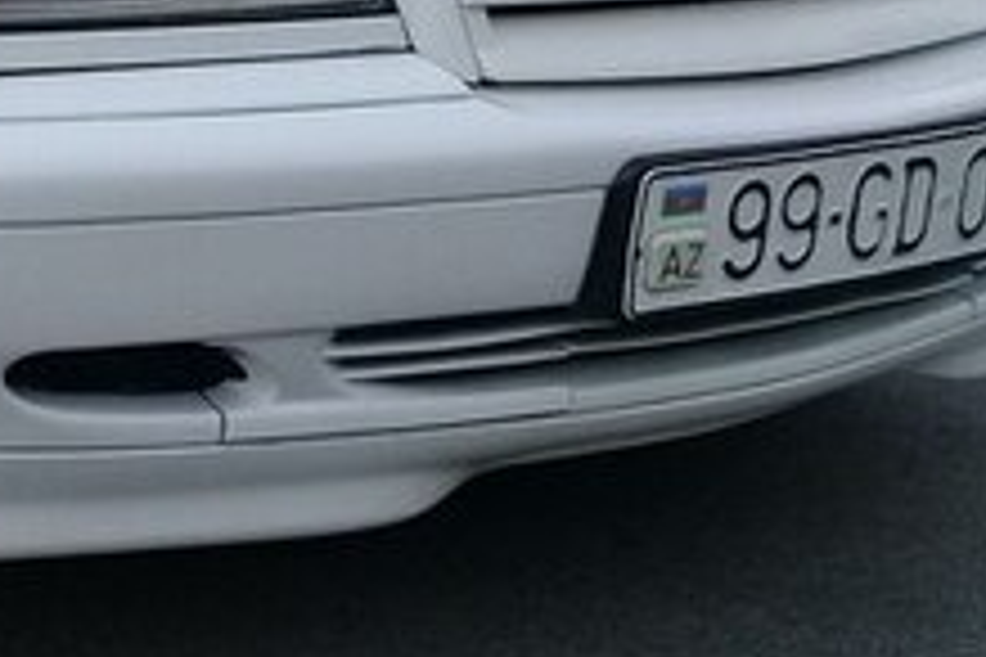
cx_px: -167
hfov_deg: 19.9
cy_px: -200
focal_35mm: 97
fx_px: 2657
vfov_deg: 13.6
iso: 50
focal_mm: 3.3
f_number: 2.2
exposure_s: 1/150
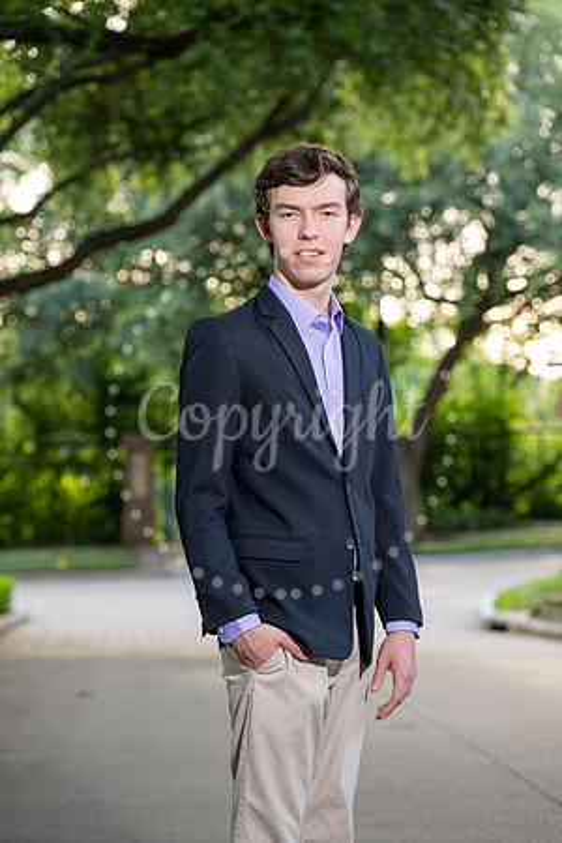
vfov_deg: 18.6
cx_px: 281
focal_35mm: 110
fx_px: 2576
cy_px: 422
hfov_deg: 12.5
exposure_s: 1/160
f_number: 5
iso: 640
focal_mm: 110
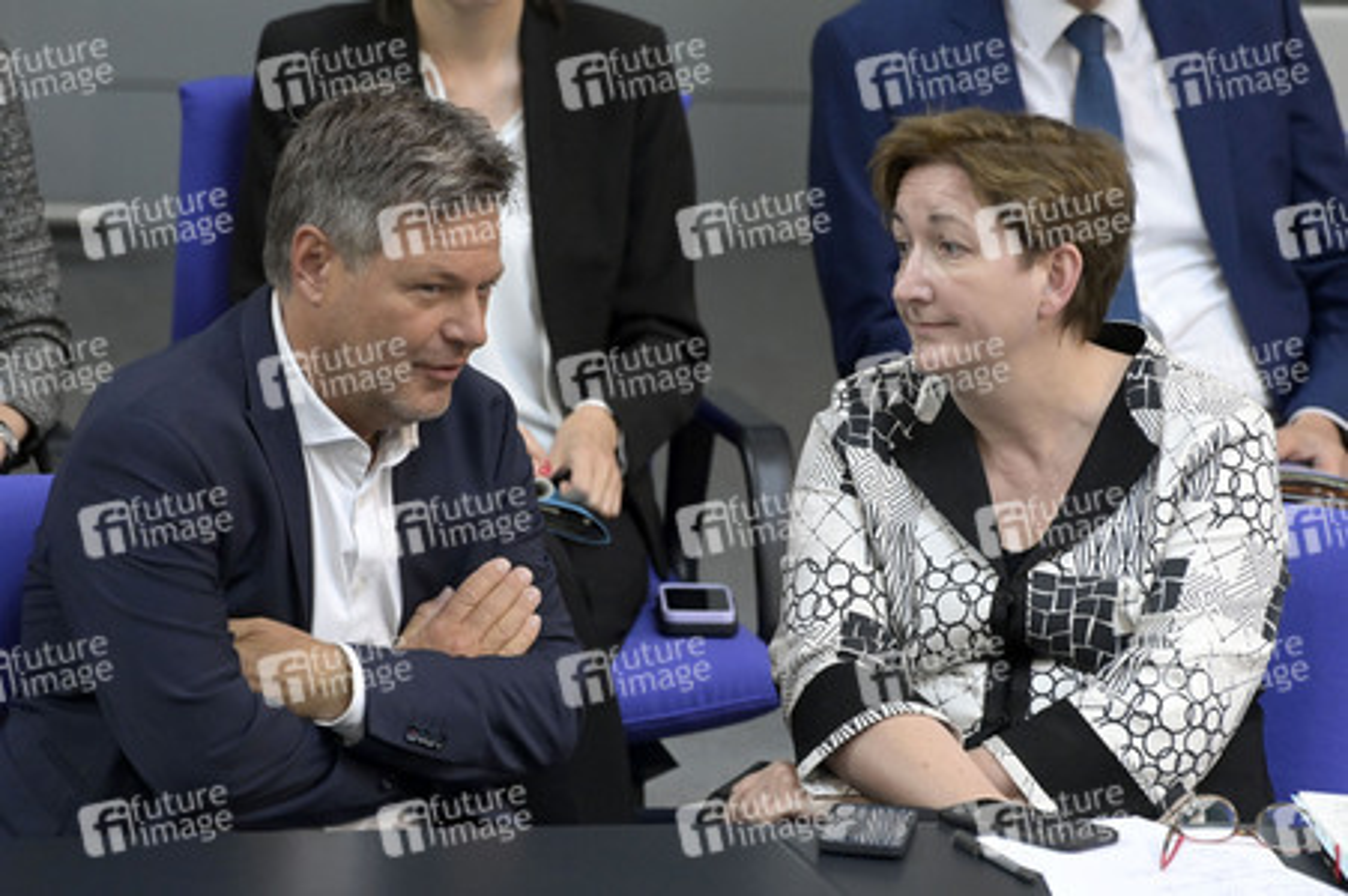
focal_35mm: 440
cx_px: 674
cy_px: 448
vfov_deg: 3.1
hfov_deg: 4.7
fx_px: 16463
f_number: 6.3
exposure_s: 1/400
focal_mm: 440
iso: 8000
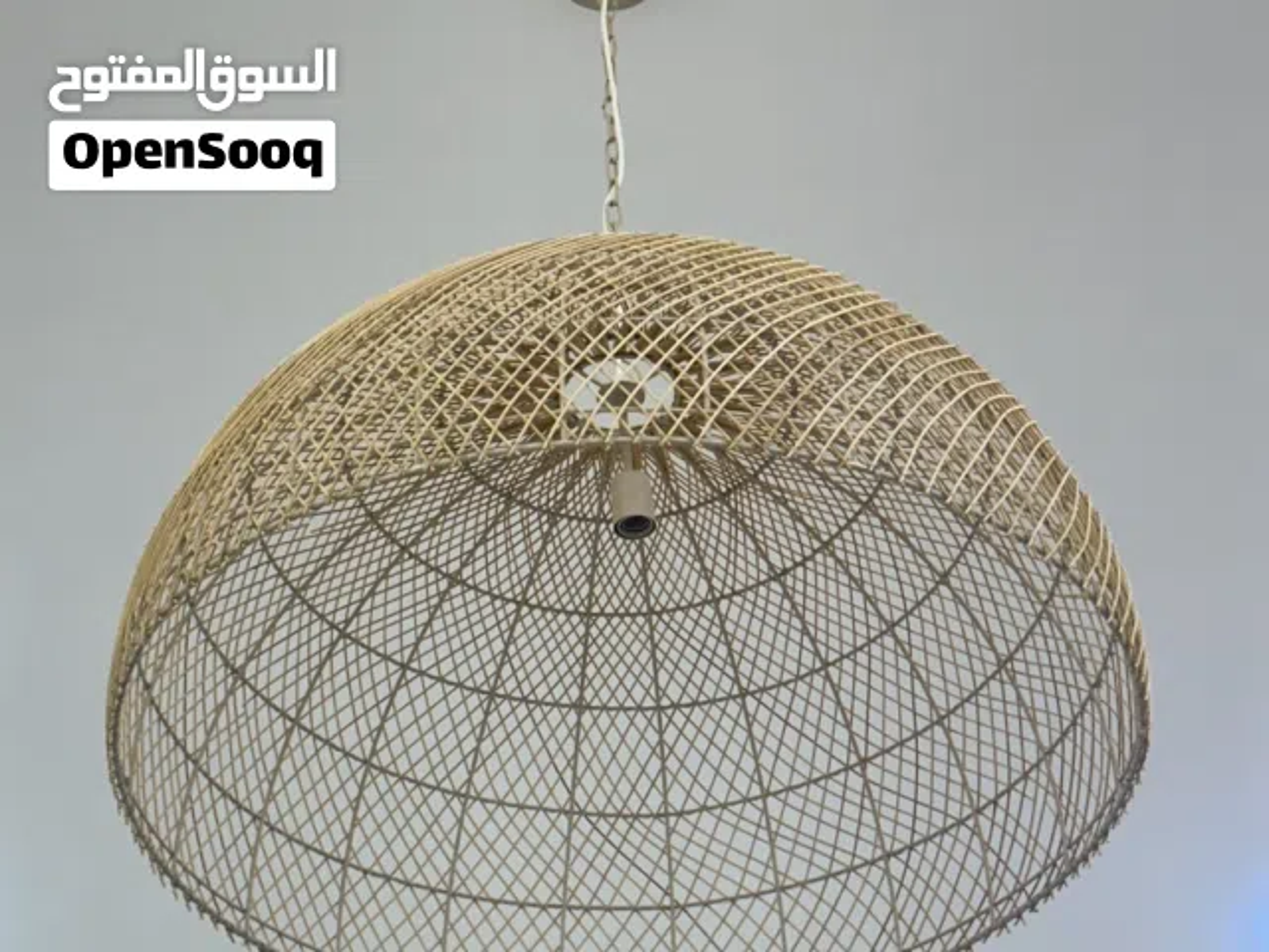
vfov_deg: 30.3
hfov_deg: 39.7
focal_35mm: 48
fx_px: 1760
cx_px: 634
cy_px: 476
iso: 100
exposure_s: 1/100
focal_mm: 6.86
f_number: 1.78
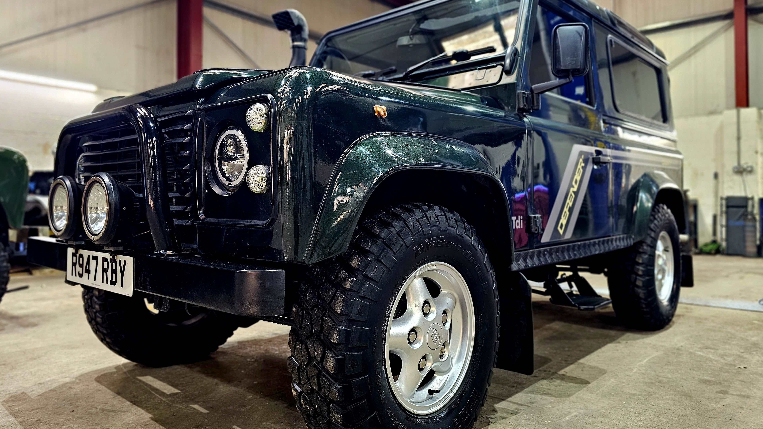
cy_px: 179
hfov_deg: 71.9
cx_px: 387
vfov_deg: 44.2
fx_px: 526
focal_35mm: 26
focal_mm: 6.3
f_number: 1.7
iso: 640
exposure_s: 1/33.4
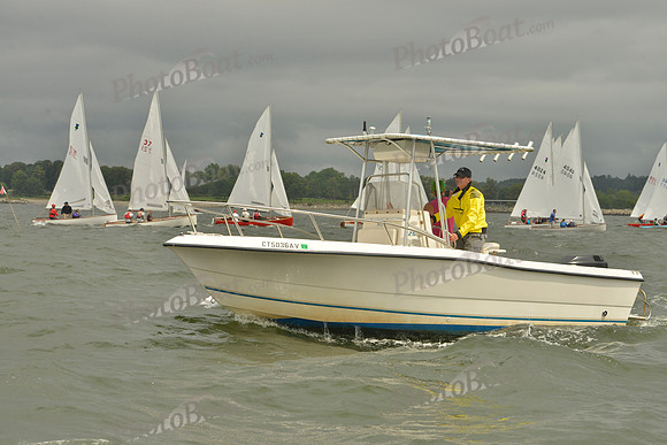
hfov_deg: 23.6
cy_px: 222
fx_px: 1594
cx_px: 334
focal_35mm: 86
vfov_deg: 15.9
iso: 400
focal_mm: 86
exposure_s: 1/1250
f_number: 11
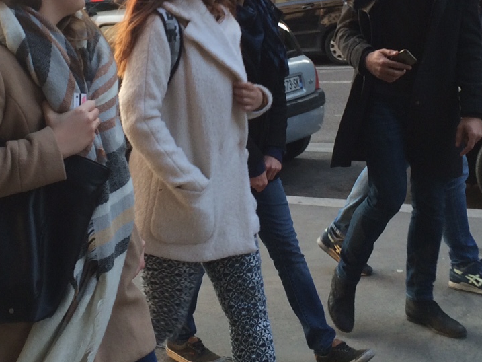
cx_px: 188
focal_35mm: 66
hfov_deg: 29.3
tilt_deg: -0.7
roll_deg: +3.4
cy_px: 24
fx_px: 919
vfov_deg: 21.7
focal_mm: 4.15
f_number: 2.2
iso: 32
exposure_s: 1/120
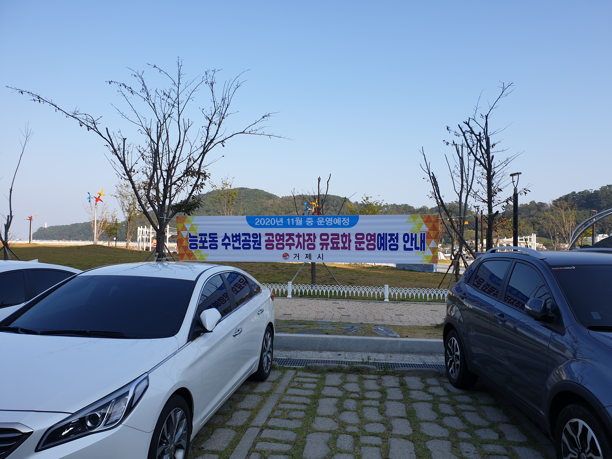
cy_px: 230
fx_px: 460
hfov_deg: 67.3
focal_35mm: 26
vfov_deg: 53.1
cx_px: 306
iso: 50
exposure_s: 1/902
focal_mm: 4.3
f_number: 2.4
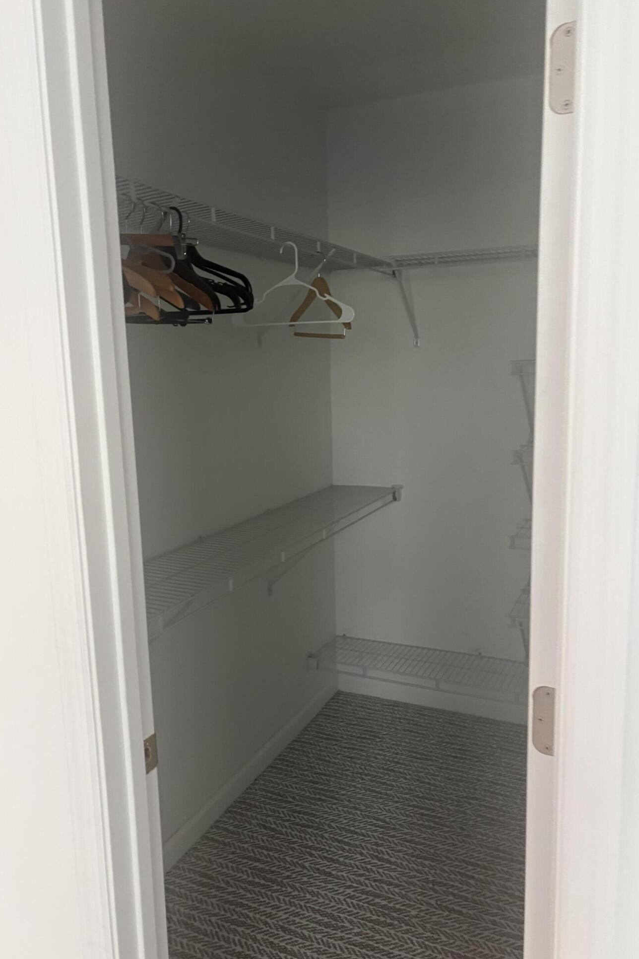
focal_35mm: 28
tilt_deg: -8.0
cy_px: 486
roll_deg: +4.3
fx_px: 745
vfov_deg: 65.5
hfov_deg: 46.4
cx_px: 320
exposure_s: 1/60
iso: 250
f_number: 1.6
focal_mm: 5.96
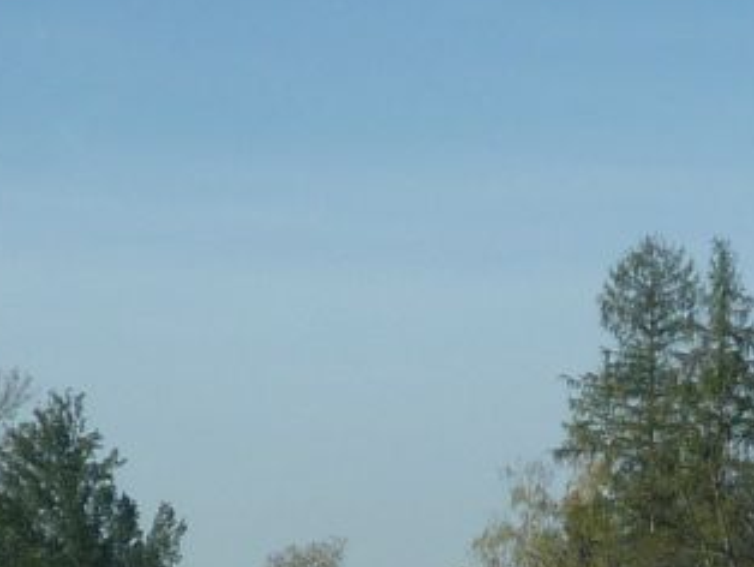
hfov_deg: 8.8
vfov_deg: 6.6
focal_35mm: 225
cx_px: 463
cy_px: 653
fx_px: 4905
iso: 80
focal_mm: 7.8
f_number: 4.3
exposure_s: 1/800
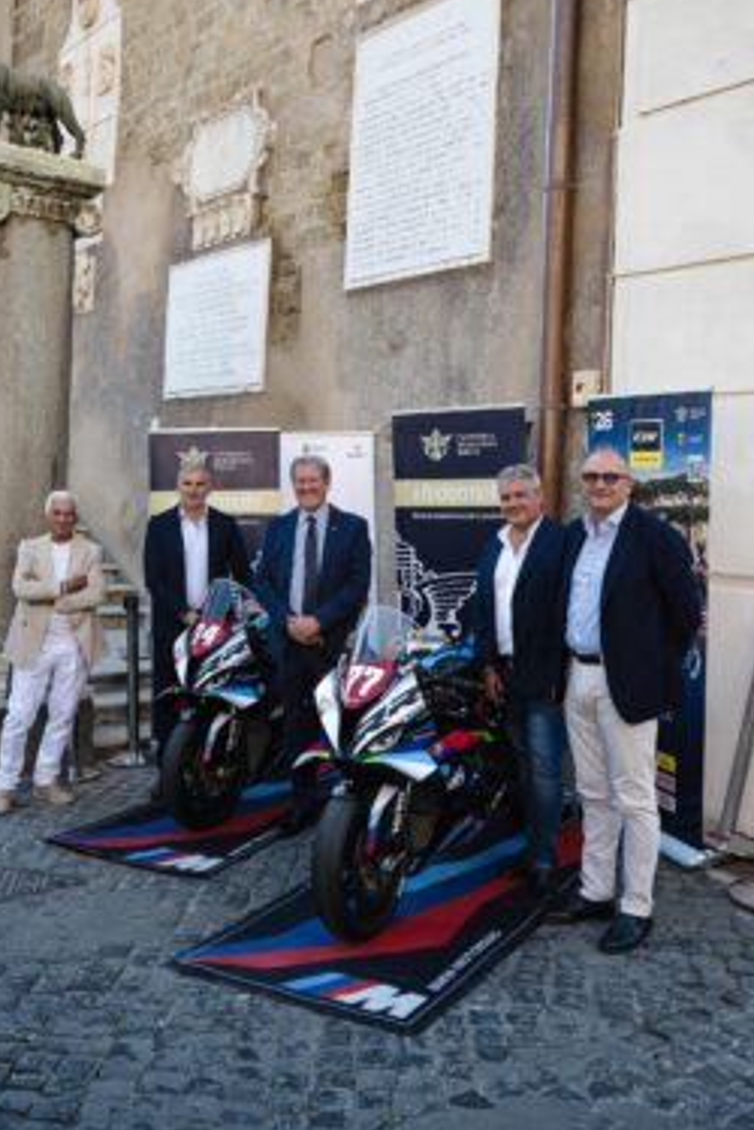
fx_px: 1131
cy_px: 485
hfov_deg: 36.8
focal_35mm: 36
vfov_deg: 53.0
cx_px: 338
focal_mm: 30
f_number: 4.5
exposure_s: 1/250
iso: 200
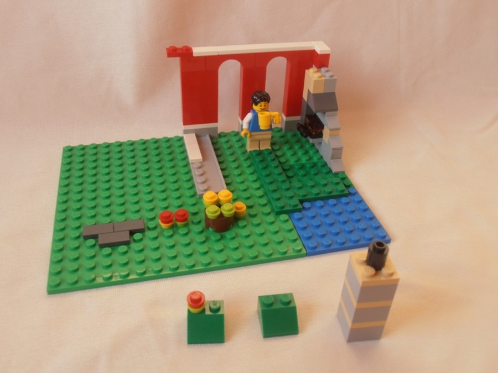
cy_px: 186
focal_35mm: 37
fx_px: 532
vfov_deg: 38.7
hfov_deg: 50.1
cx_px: 249
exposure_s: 1/40
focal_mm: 6.61
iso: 100
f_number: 3.9
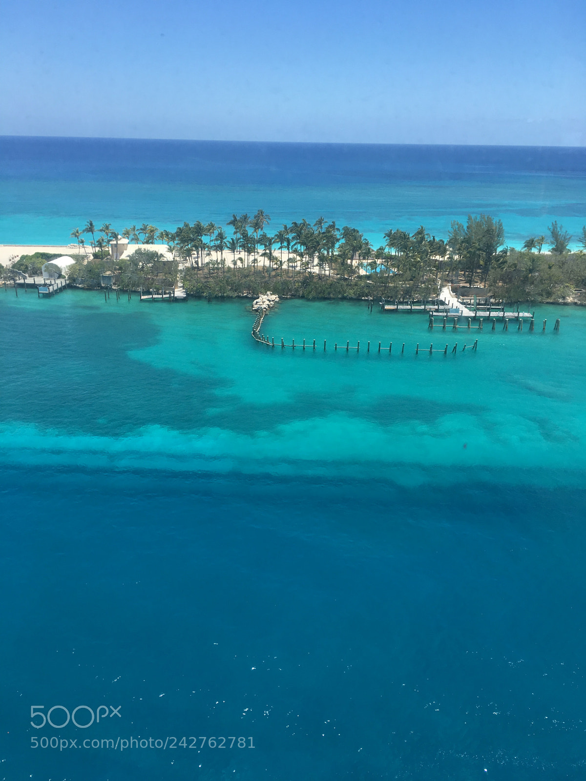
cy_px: 390
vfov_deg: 61.7
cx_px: 293
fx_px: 655
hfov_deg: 48.2
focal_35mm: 29
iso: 25
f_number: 2.2
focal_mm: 4.15
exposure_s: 1/1374
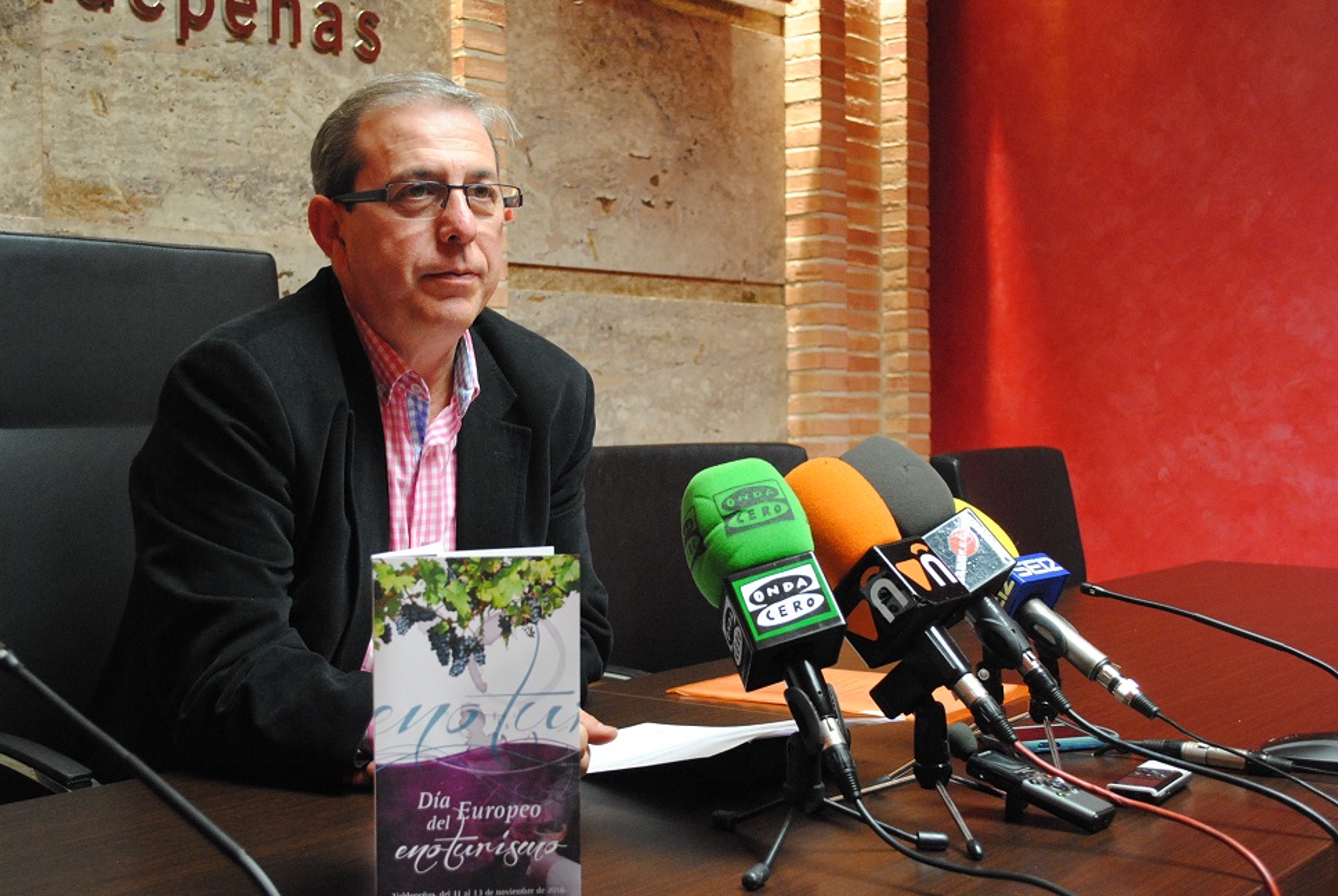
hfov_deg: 41.1
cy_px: 448
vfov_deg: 28.2
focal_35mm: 48
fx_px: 1786
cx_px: 669
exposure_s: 1/30
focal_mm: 32
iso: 1100
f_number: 4.8
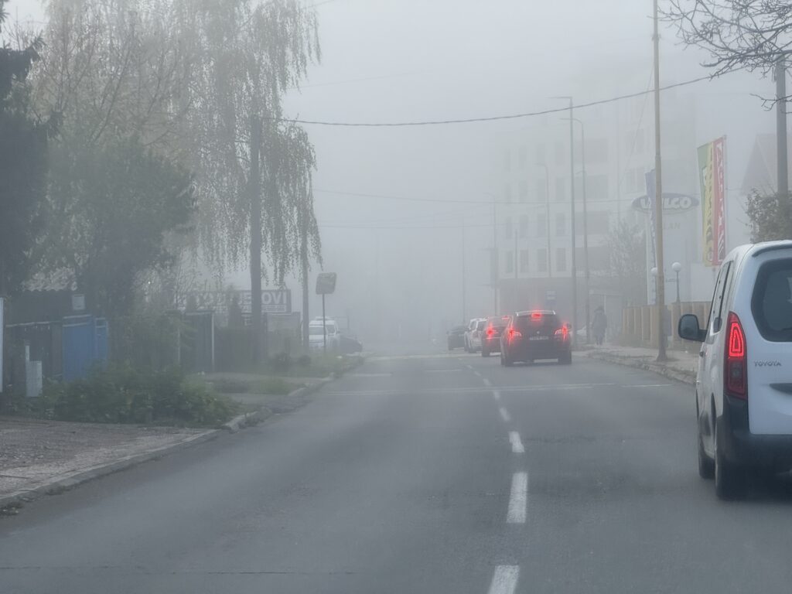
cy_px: 297
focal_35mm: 120
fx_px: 2746
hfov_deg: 16.4
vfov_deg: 12.3
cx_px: 396
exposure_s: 1/193
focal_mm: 15.66
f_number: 2.8
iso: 50
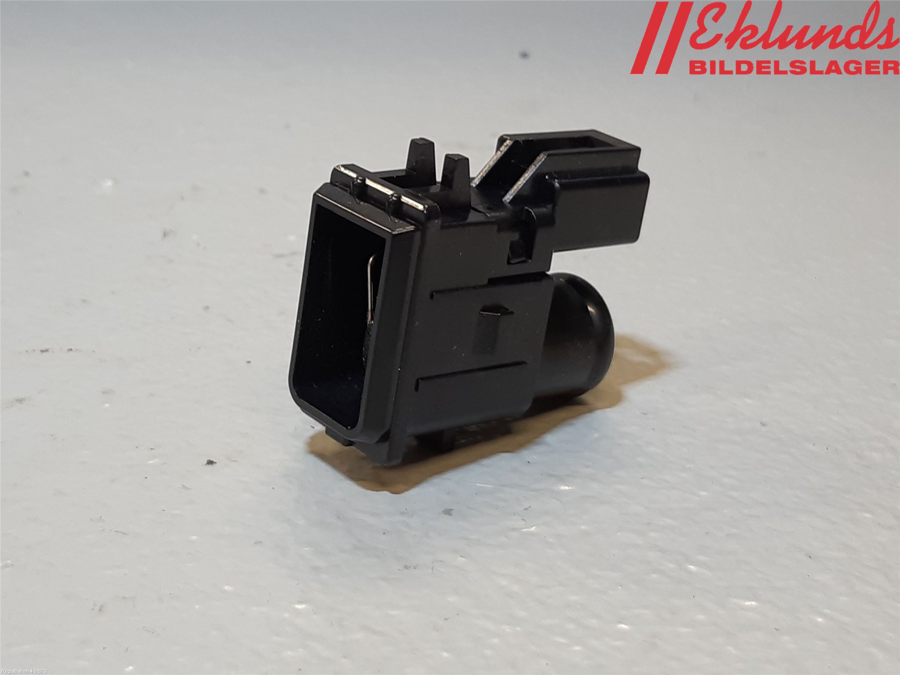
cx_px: 450
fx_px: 676
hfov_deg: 67.3
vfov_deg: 53.1
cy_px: 338
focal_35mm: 26
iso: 50
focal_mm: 3.93
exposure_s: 1/50
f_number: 1.7
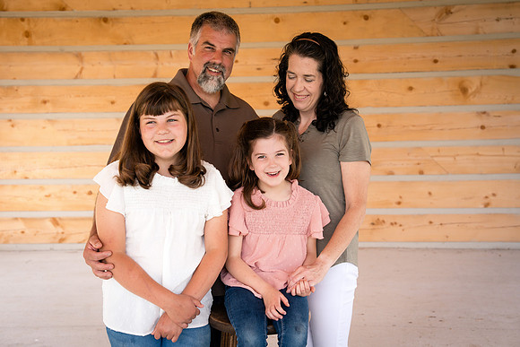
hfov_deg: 34.5
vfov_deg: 23.4
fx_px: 838
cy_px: 174
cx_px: 260
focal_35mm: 58
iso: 250
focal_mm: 58
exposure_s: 1/250
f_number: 5.6
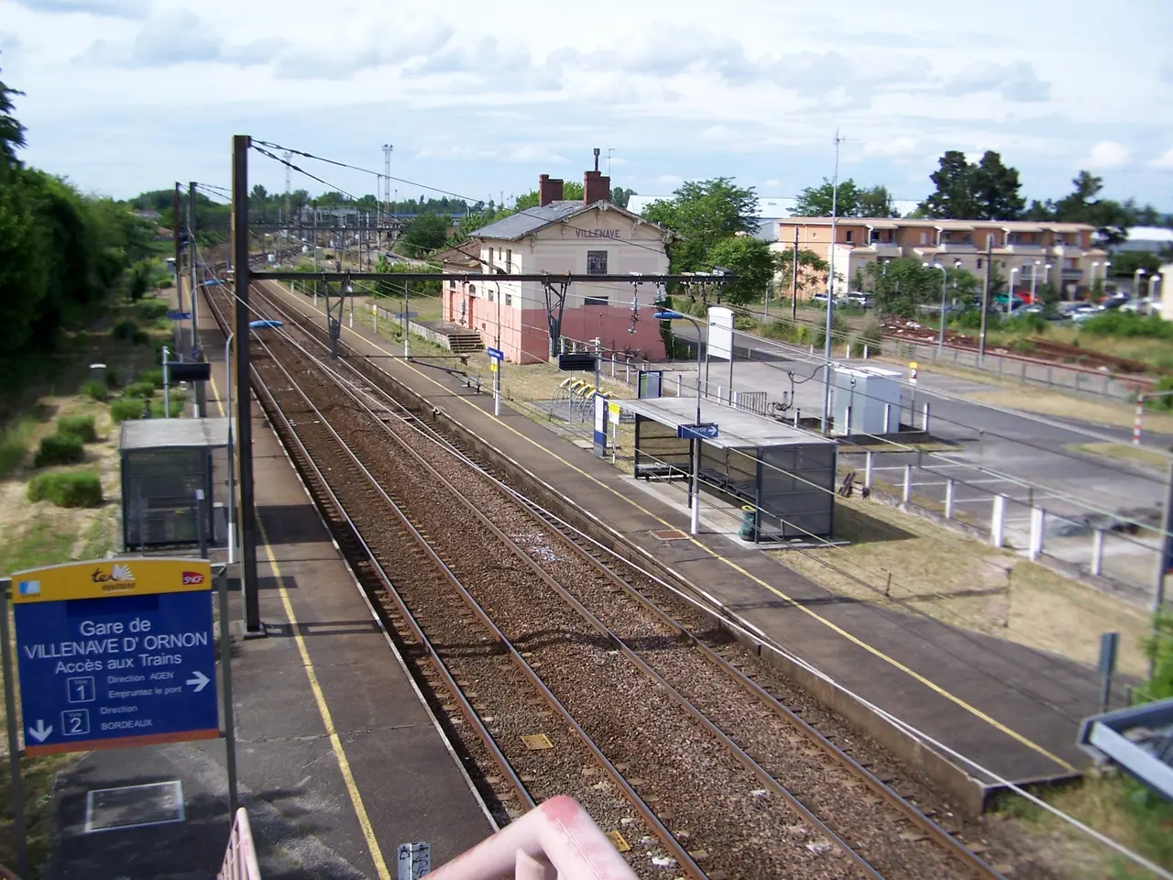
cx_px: 586
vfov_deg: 37.7
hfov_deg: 49.0
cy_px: 440
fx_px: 1288
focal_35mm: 38
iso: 80
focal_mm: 6.3
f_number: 2.8
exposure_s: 1/1000
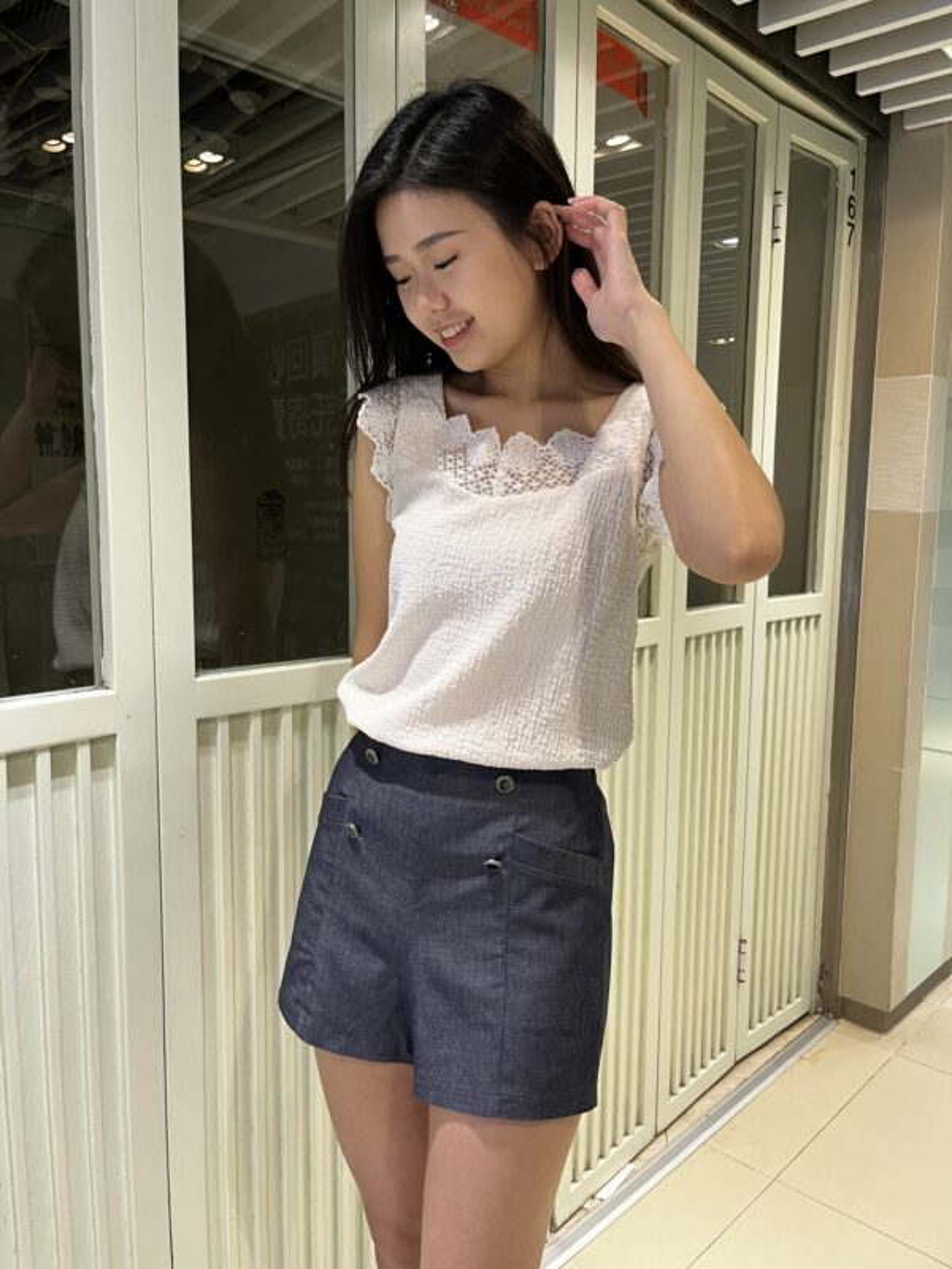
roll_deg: +0.3
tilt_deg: -6.0
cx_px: 476
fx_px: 953
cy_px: 634
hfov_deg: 53.1
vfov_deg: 67.3
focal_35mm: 26
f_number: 1.6
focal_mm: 5.1
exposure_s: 1/50
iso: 100
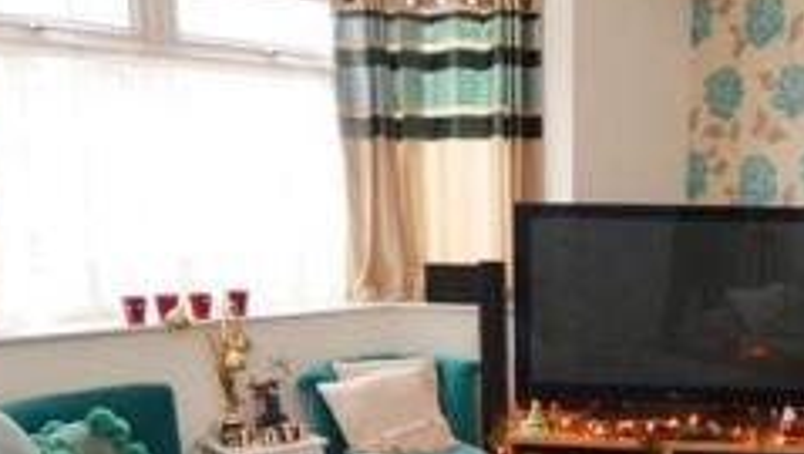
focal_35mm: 43
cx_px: 622
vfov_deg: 27.0
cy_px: 393
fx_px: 918
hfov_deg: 45.3
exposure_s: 1/30
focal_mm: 10
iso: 800
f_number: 4
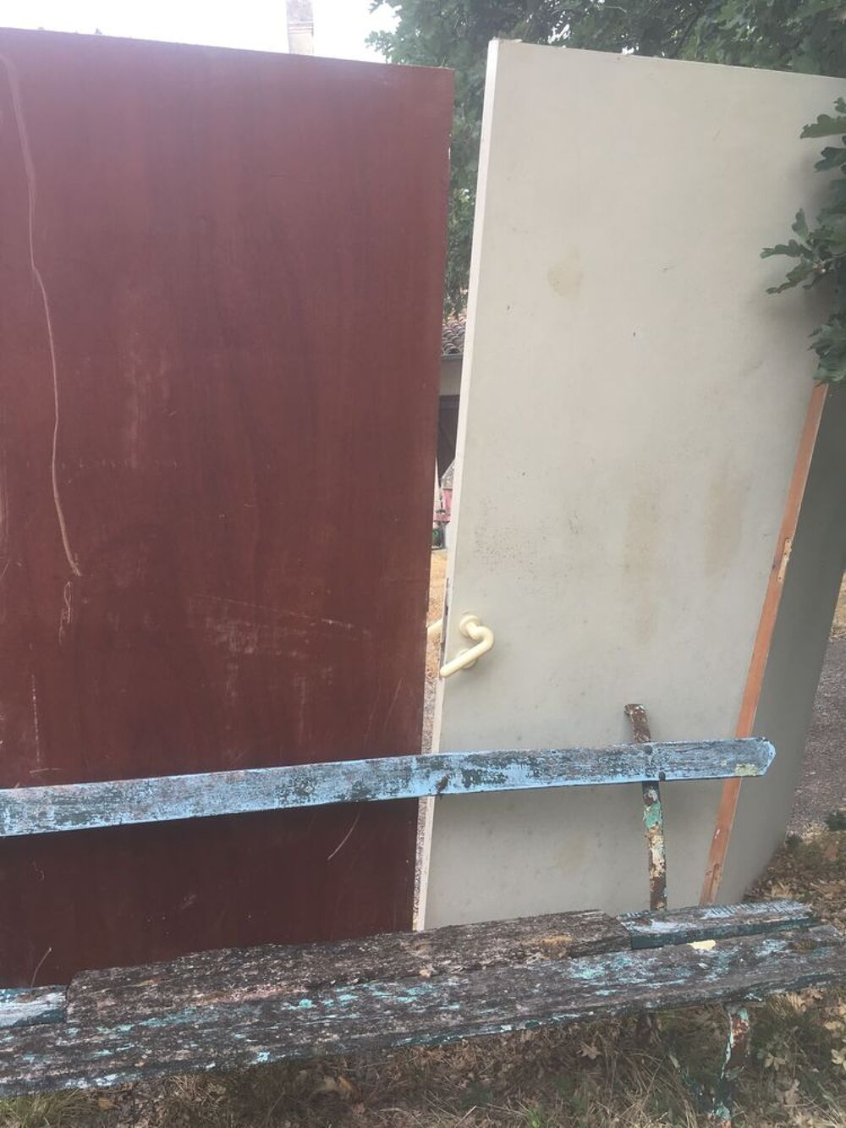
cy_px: 564
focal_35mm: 29
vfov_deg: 61.7
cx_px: 423
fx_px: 945
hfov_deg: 48.2
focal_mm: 4.15
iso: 25
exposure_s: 1/106
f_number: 2.2
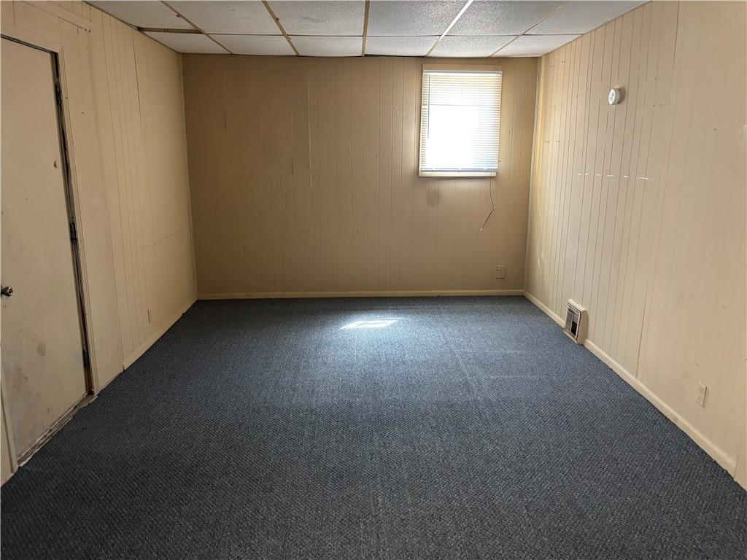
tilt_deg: -13.8
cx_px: 374
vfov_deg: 53.1
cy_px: 280
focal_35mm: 26
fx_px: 561
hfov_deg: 67.3
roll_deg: +0.1
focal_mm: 5.96
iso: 400
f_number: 1.6
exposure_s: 1/60
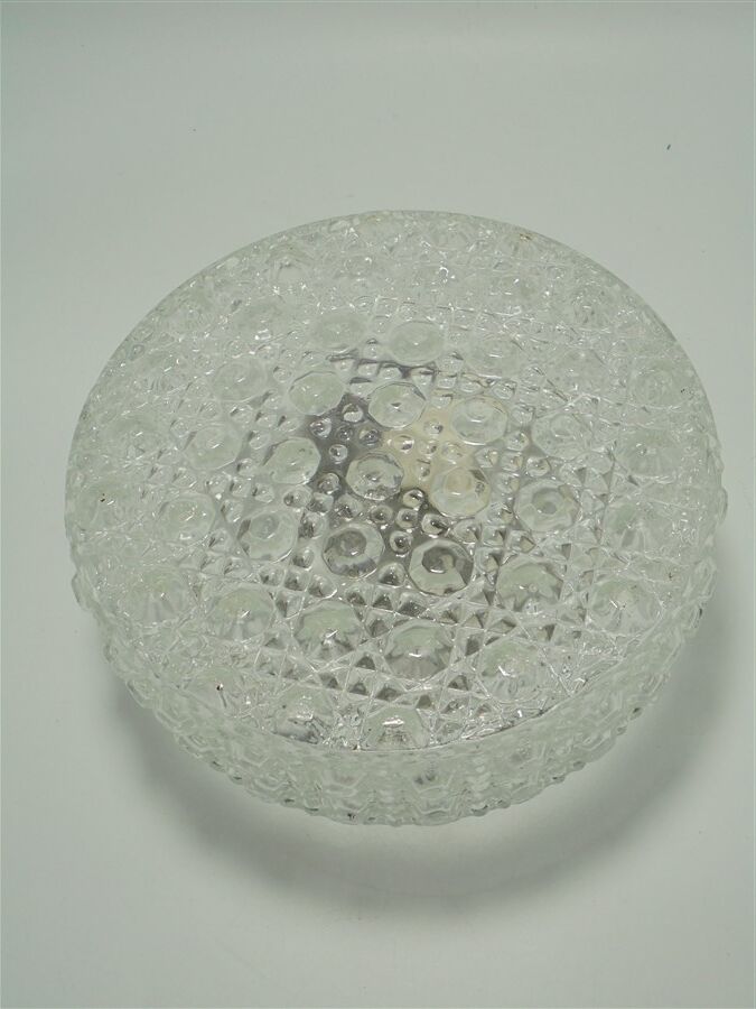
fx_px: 1107
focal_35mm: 38
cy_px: 504
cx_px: 378
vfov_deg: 49.0
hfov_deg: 37.7
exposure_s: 1/100
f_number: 4.2
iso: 100
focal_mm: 6.9
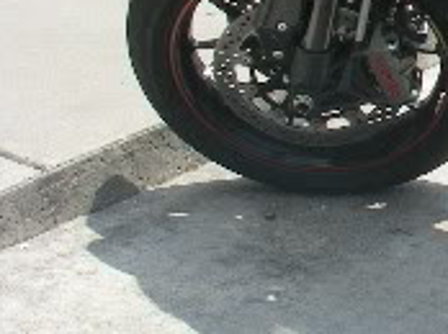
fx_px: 1809
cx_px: 801
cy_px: -13
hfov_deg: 12.8
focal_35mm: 140
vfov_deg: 10.5
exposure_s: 1/125
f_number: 6.6
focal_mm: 6.3
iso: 64
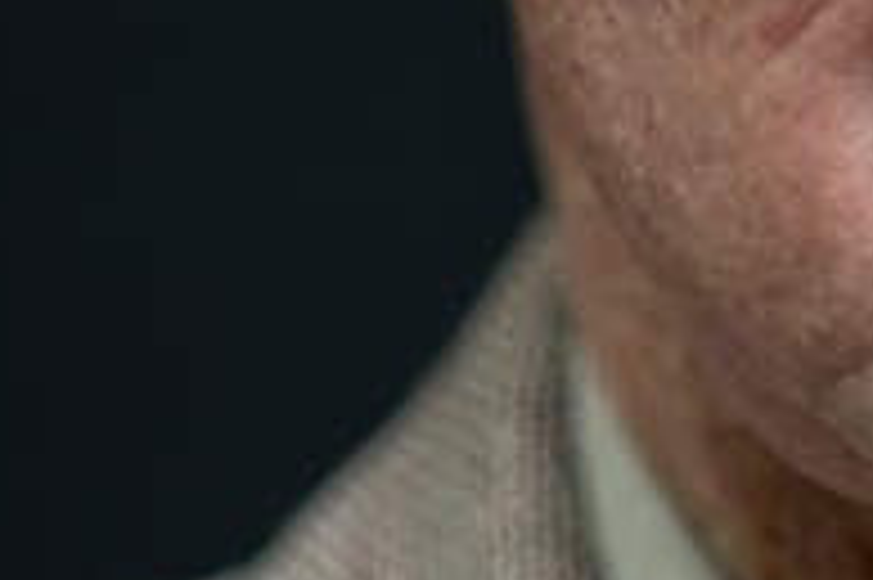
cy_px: -319
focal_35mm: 500
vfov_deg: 2.7
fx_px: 12114
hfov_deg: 4.1
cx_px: 1998
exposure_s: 1/640
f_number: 2
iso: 160
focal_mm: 85
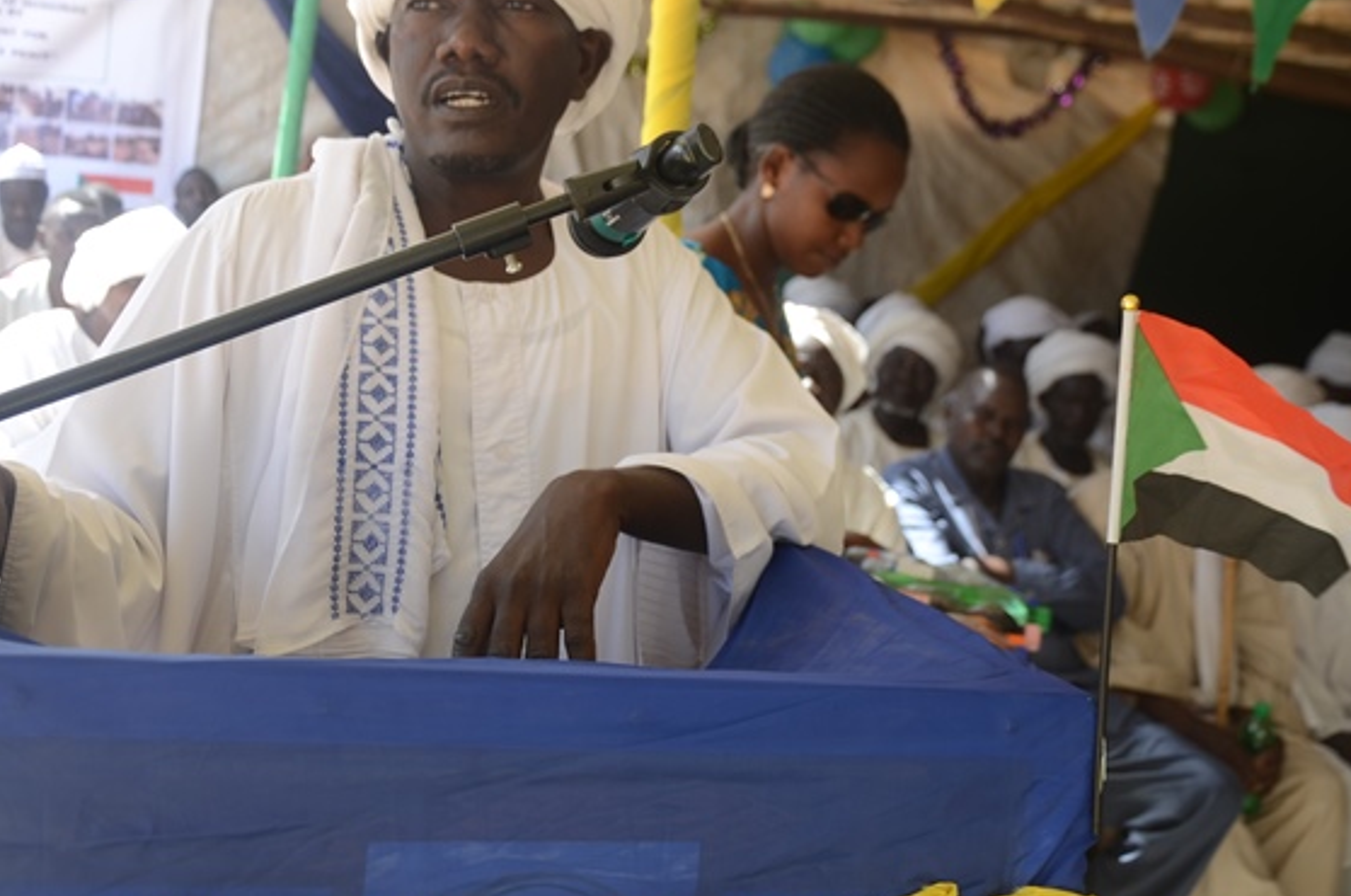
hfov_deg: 37.0
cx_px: 540
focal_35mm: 54
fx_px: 2012
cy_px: 332
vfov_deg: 25.0
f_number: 13
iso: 100
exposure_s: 1/160
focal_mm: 25
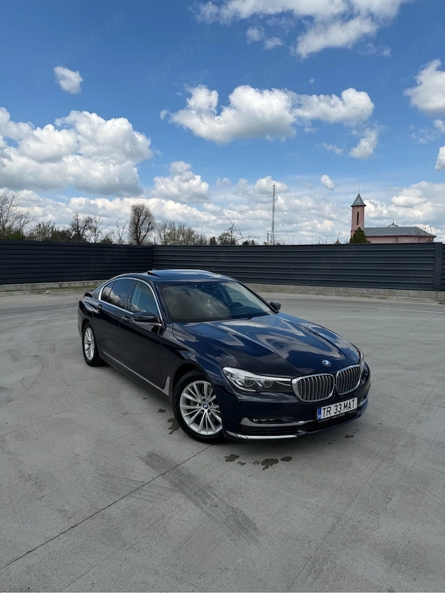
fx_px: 411
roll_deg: -0.8
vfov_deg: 71.6
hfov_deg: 56.8
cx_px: 222
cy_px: 296
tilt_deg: -5.2
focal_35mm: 24
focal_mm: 6.76
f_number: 1.78
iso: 80
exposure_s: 1/5319
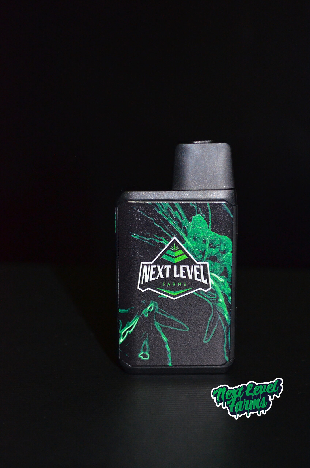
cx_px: 155
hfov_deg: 18.8
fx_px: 934
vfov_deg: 28.1
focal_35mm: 72
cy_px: 234
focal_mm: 48
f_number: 5.6
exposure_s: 1/60
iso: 1800
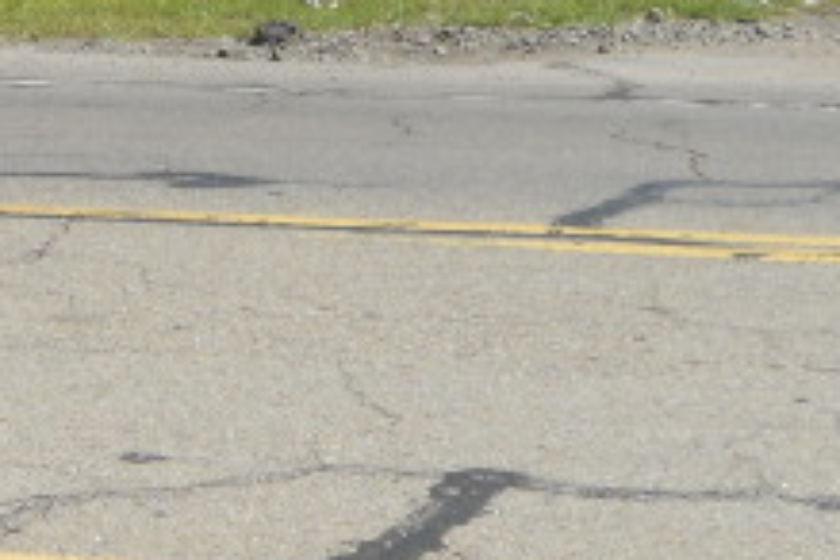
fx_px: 3266
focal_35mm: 140
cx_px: -130
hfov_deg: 14.3
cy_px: -288
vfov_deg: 9.5
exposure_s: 1/640
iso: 80
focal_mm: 8.2
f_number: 4.3
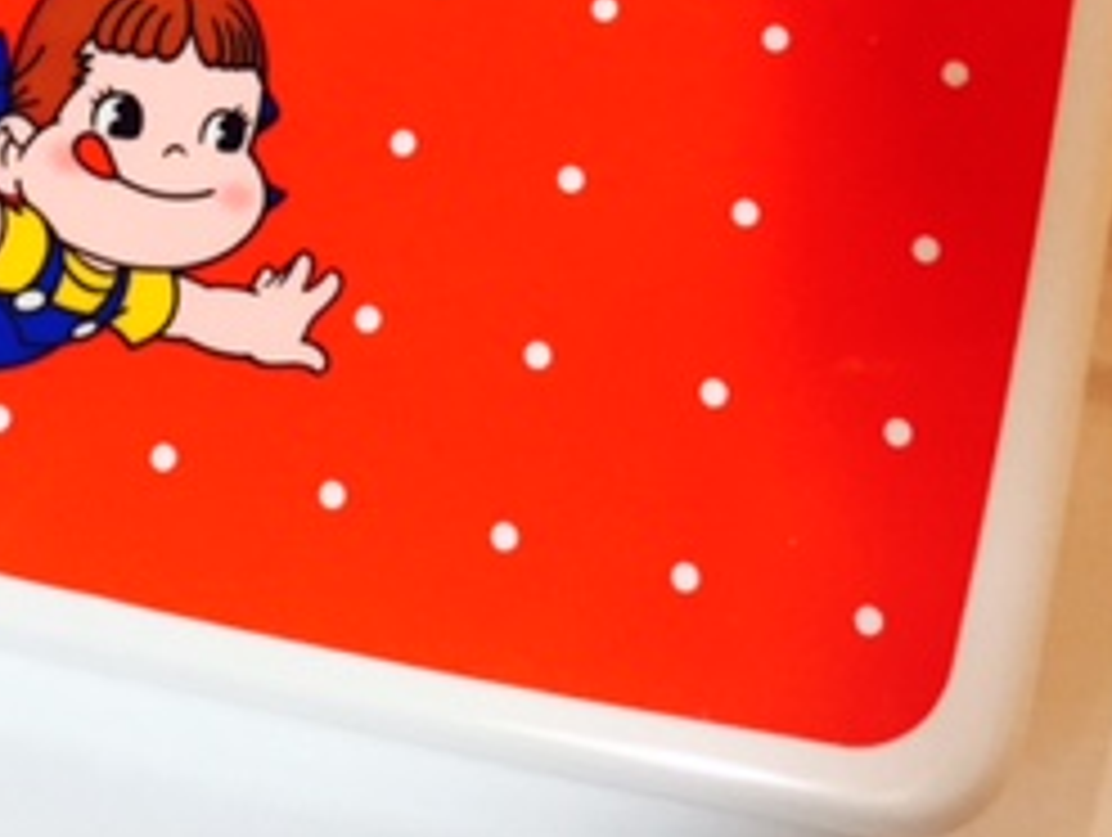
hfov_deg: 25.8
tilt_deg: -56.8
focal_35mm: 75
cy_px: -220
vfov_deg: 18.5
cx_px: 342
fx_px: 2413
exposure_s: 1/33
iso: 64
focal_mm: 4.15
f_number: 2.2
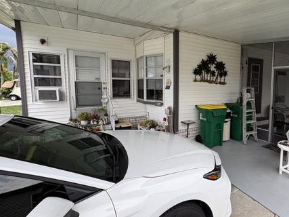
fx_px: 175
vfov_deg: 63.3
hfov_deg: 75.7
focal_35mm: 21
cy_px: 100
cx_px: 200
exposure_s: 1/209
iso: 40
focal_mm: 2.22
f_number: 2.2
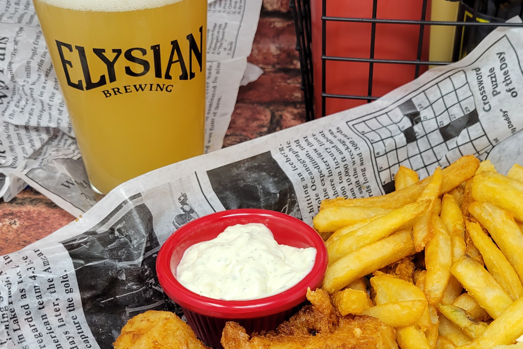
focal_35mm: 53
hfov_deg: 37.2
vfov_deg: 25.2
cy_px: 257
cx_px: 336
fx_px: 770
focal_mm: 5.4
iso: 80
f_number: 1.8
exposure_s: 1/120
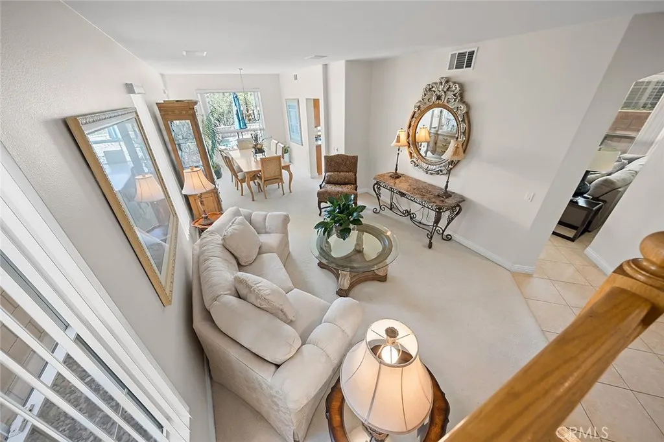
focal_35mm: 13
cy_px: 221
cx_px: 332
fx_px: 240
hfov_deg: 108.3
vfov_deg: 85.4
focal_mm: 13
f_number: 5
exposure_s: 1/20
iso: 800
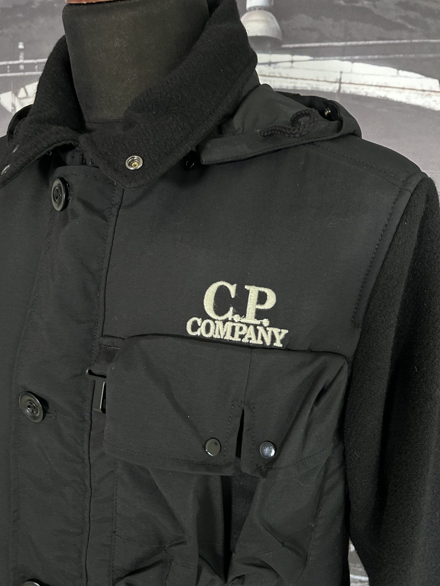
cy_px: 293
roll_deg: -1.6
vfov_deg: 67.3
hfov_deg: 53.1
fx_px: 441
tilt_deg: -15.5
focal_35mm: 26
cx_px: 220
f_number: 1.5
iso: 640
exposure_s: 1/25
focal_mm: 5.7
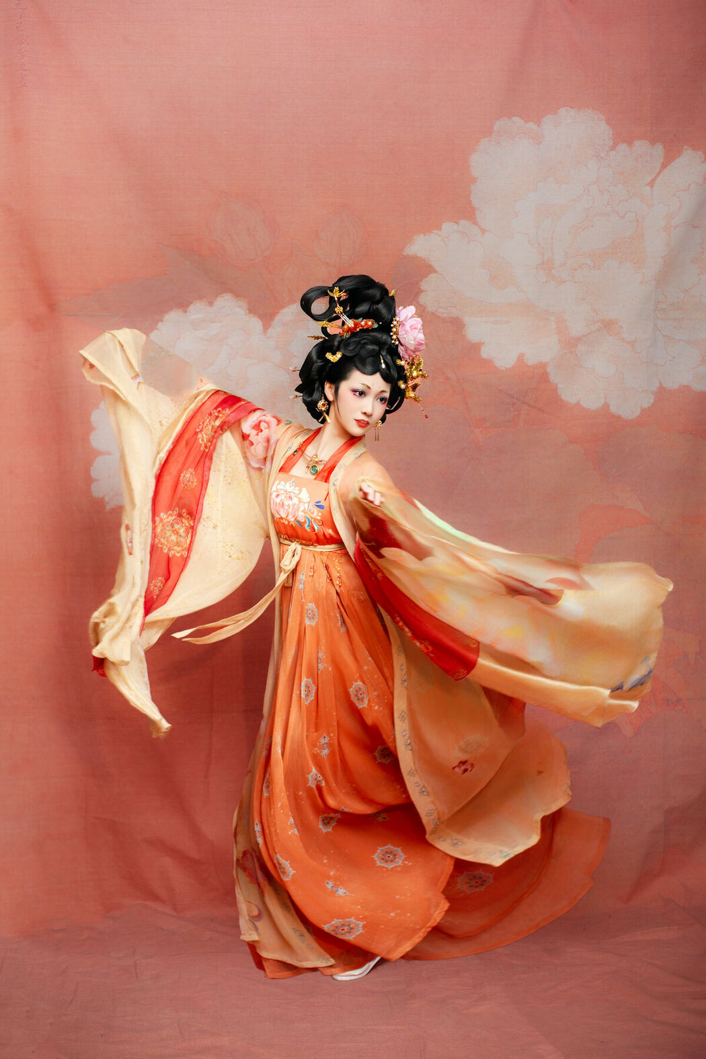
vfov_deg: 40.3
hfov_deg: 27.5
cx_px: 353
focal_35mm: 49
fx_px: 1441
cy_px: 530
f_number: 2.8
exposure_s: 1/160
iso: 100
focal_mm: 50
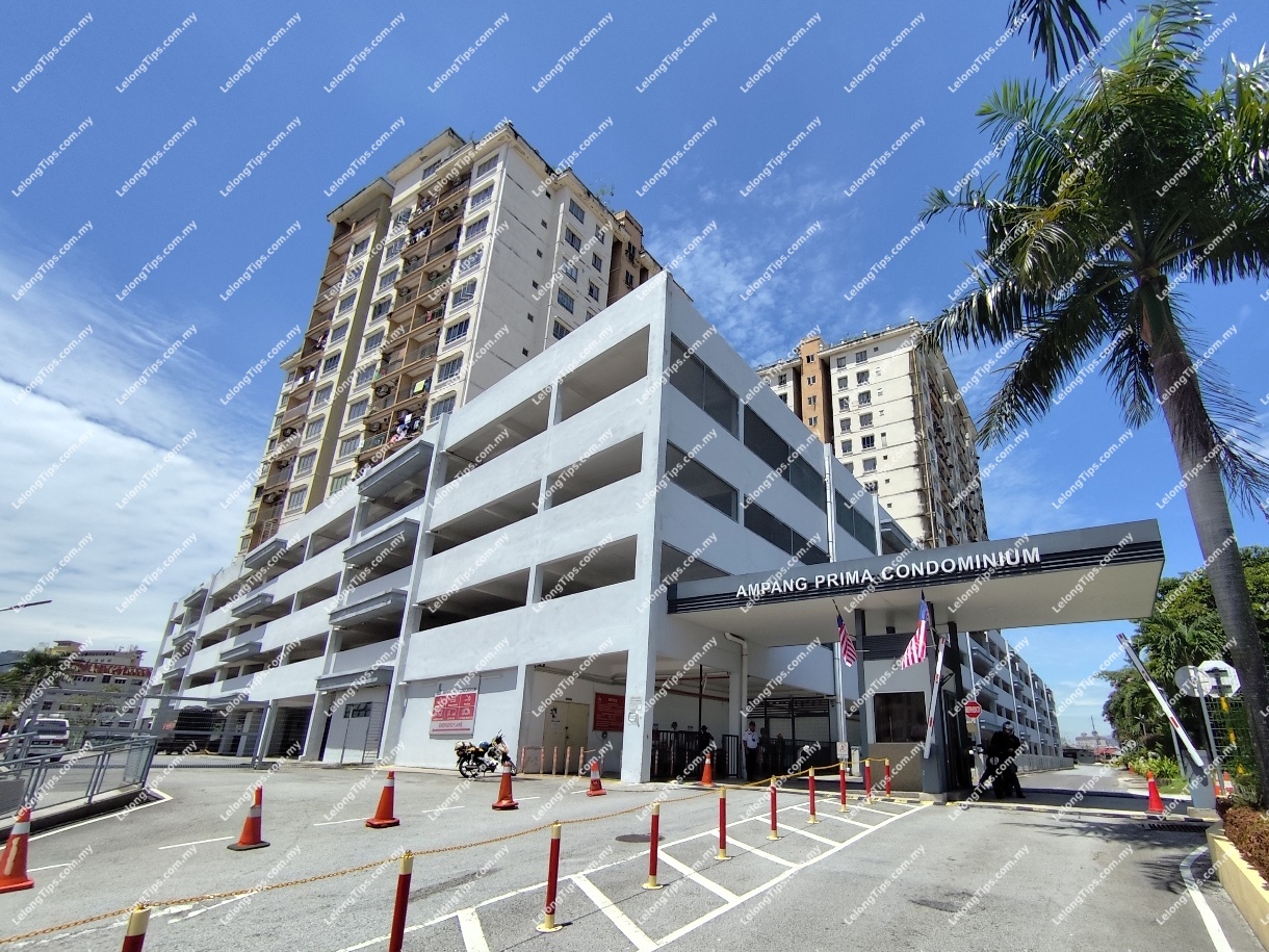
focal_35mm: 16
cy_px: 476
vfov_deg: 78.1
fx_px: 587
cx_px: 634
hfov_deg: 94.5
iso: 50
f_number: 2.2
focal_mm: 1.65
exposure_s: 1/1910
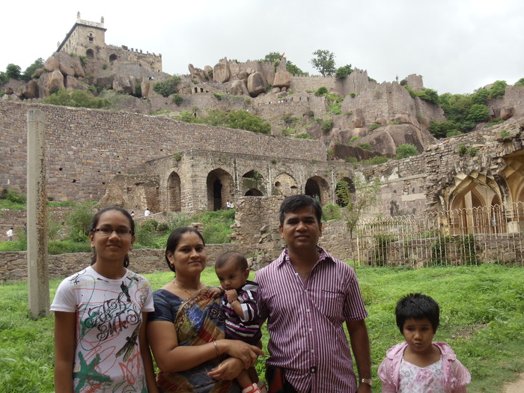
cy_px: 196
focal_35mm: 50
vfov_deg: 29.1
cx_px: 262
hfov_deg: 38.2
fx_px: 757
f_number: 3.7
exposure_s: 1/320
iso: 100
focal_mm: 6.81
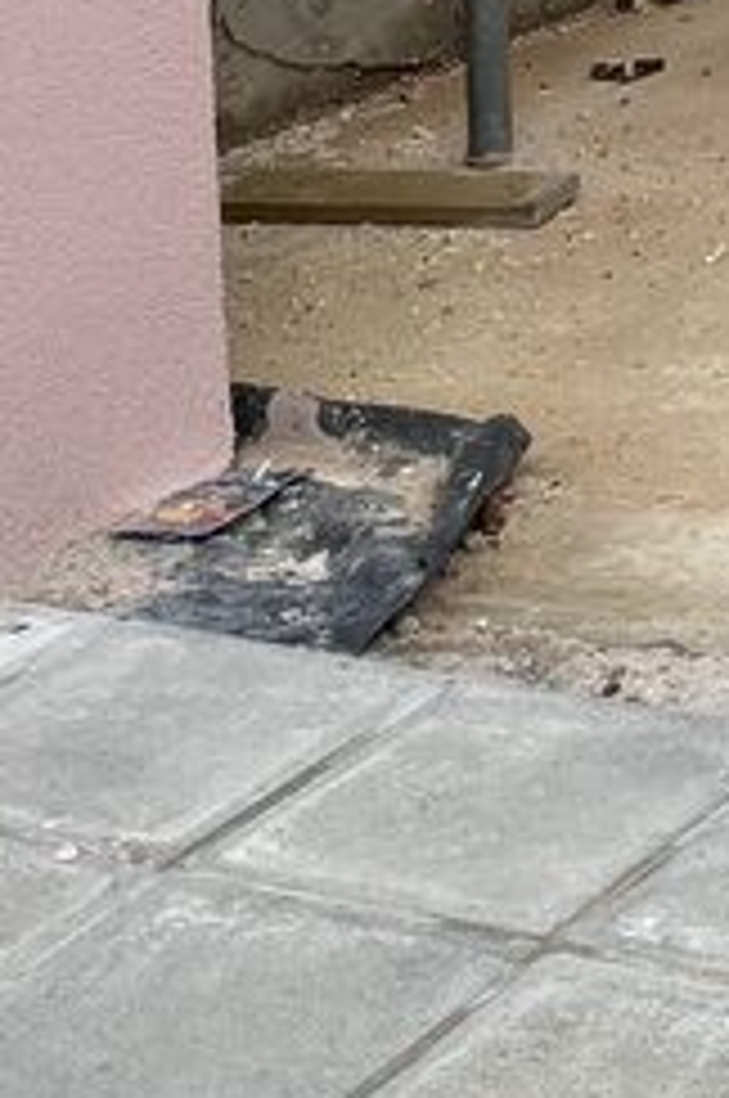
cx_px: 1800
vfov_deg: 11.6
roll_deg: +0.8
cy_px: -860
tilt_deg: -5.9
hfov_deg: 7.7
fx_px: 4995
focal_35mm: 164
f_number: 1.78
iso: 80
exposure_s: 1/3584
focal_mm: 6.76
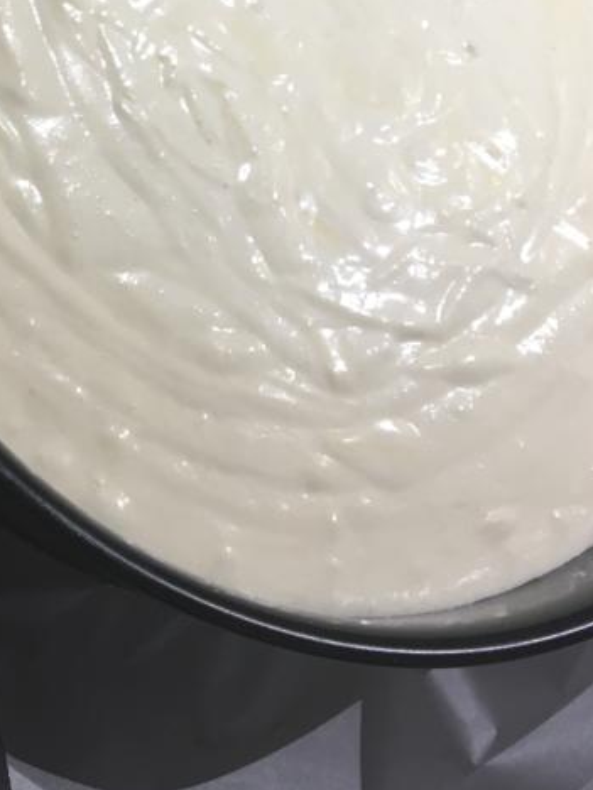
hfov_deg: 25.7
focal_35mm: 57
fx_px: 1302
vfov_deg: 32.3
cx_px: 274
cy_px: 95
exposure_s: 1/33
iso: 64
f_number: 2.2
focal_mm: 4.15
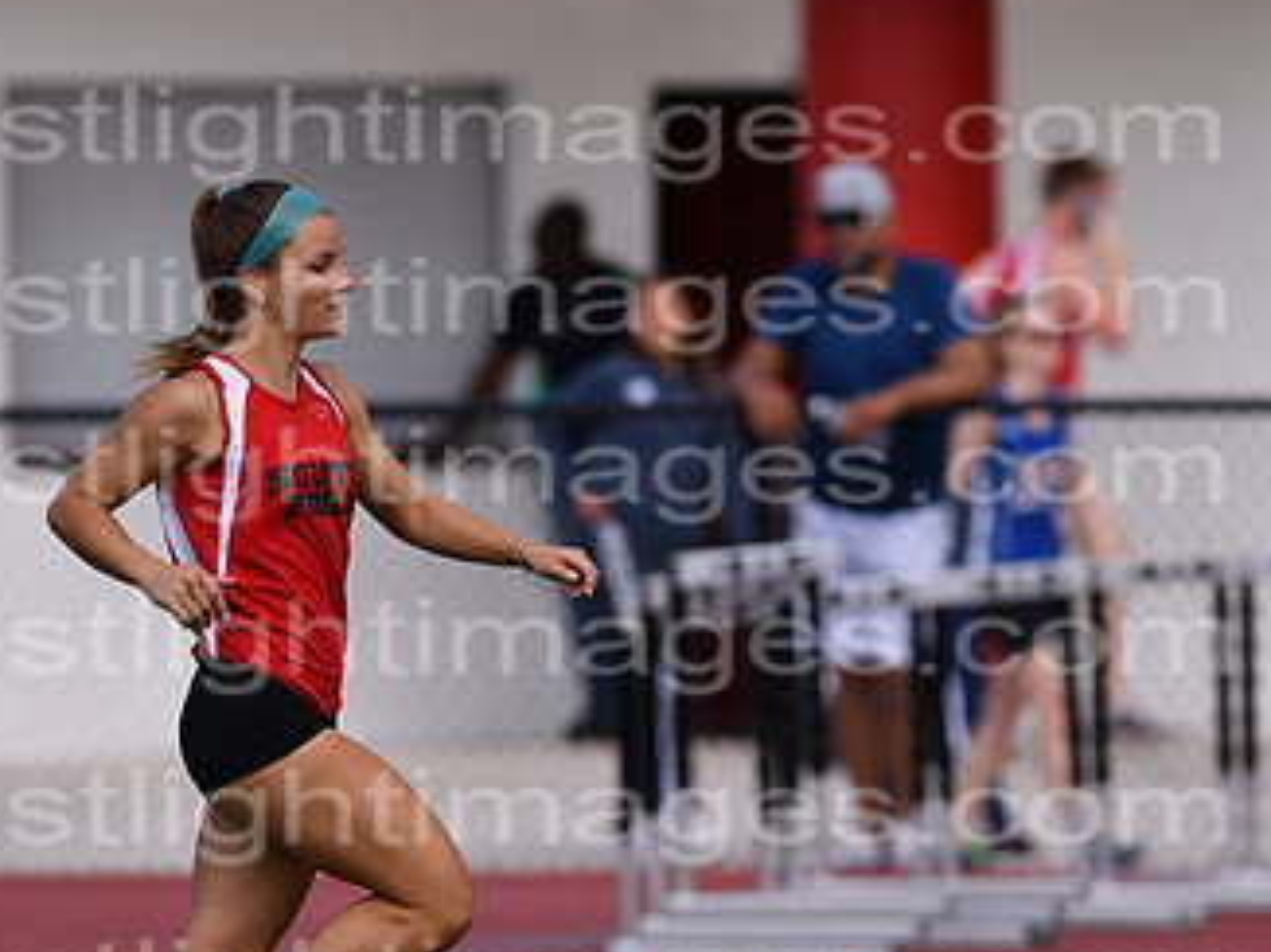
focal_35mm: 770
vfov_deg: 1.9
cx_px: 355
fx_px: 28251
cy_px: 732
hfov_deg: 2.6
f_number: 4
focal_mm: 300
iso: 100
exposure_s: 1/1600
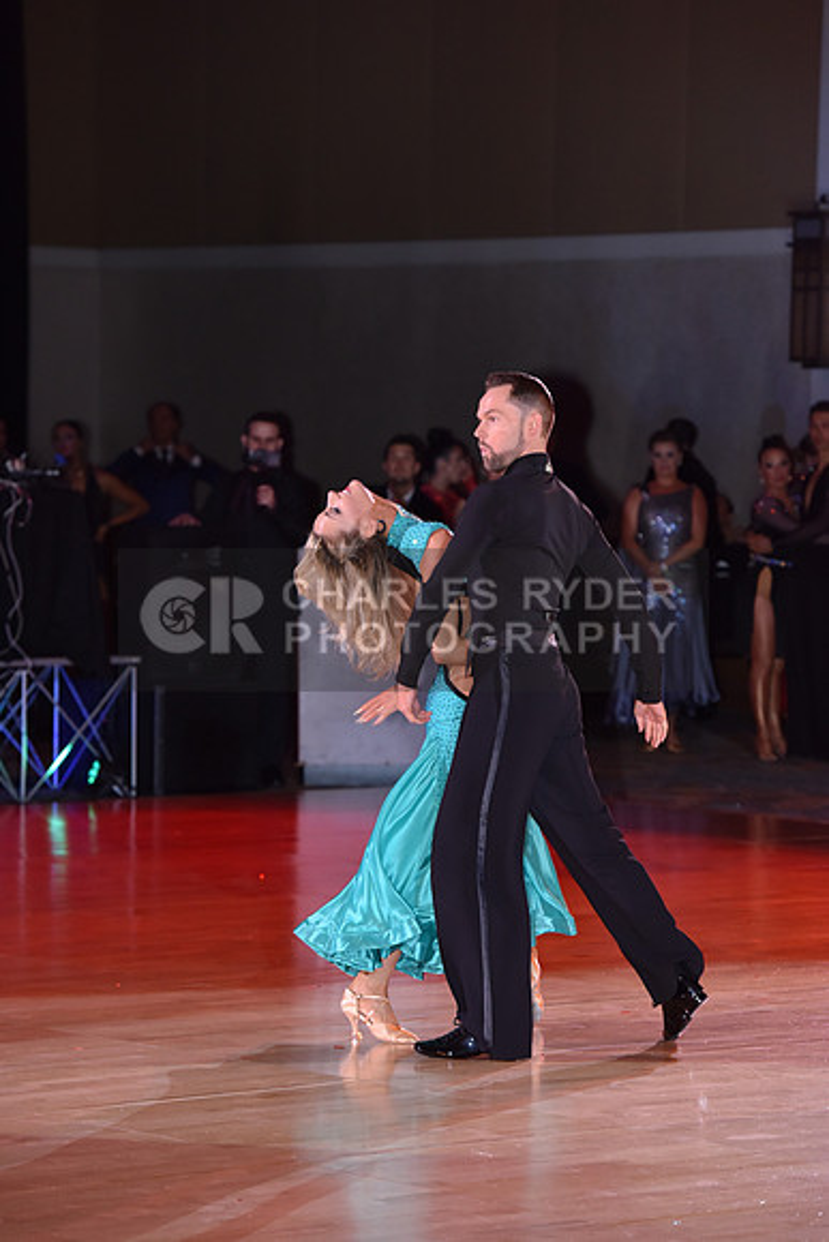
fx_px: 5178
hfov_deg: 9.2
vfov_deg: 13.7
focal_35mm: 150
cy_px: 621
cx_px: 414
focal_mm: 150
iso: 1600
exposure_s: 1/250
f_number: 5
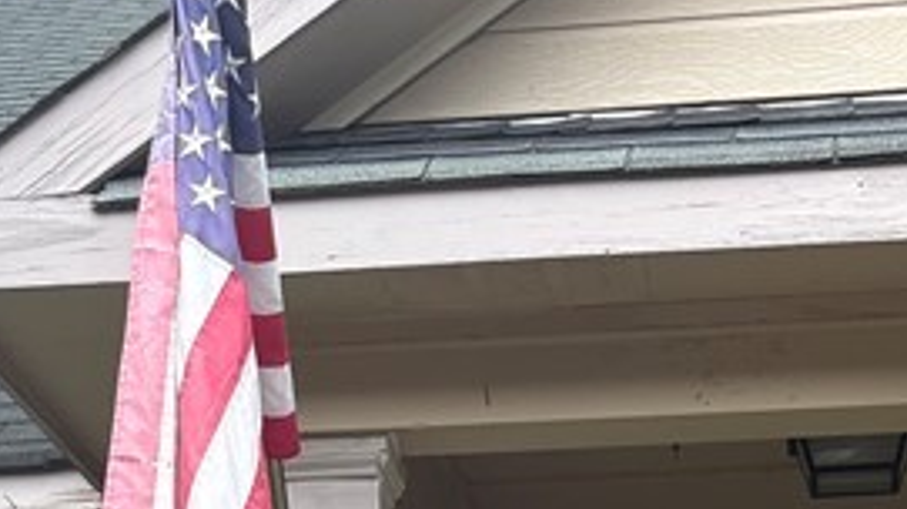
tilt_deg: +2.8
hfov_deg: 20.0
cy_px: 1182
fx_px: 2572
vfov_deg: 10.0
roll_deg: +0.1
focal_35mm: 107
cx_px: 445
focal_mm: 5.96
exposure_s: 1/884
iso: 50
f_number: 1.6
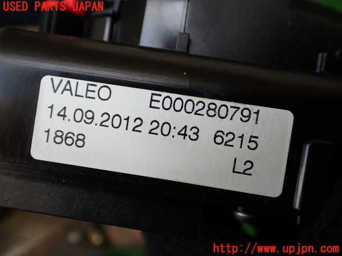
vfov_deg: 46.8
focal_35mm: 30
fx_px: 296
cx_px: 171
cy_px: 128
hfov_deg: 60.0
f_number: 2.3
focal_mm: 5.4
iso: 125
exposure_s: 1/125
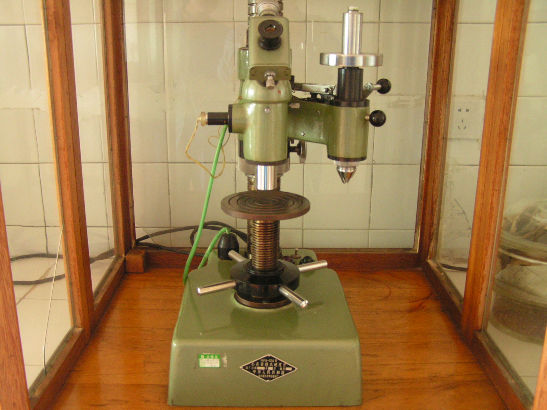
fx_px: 600
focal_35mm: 38
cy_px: 205
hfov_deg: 49.0
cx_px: 274
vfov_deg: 37.7
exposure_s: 1/8
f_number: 2.8
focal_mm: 6.3
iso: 200
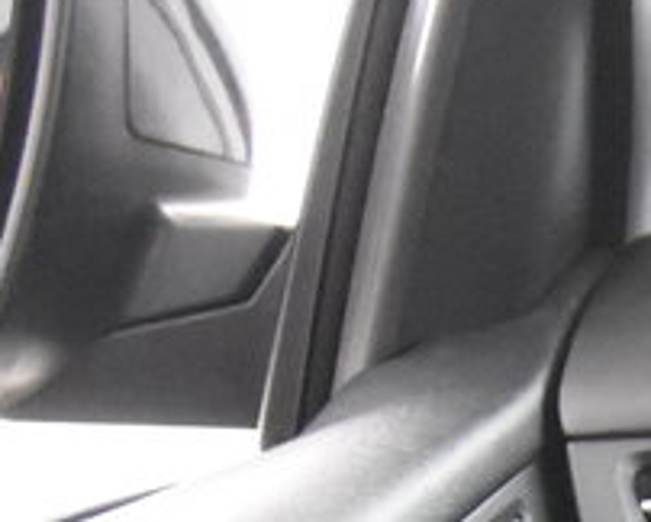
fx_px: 4127
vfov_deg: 6.9
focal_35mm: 214
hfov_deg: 8.1
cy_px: 1149
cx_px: 1692
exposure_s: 1/40
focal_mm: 24
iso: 8000
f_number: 3
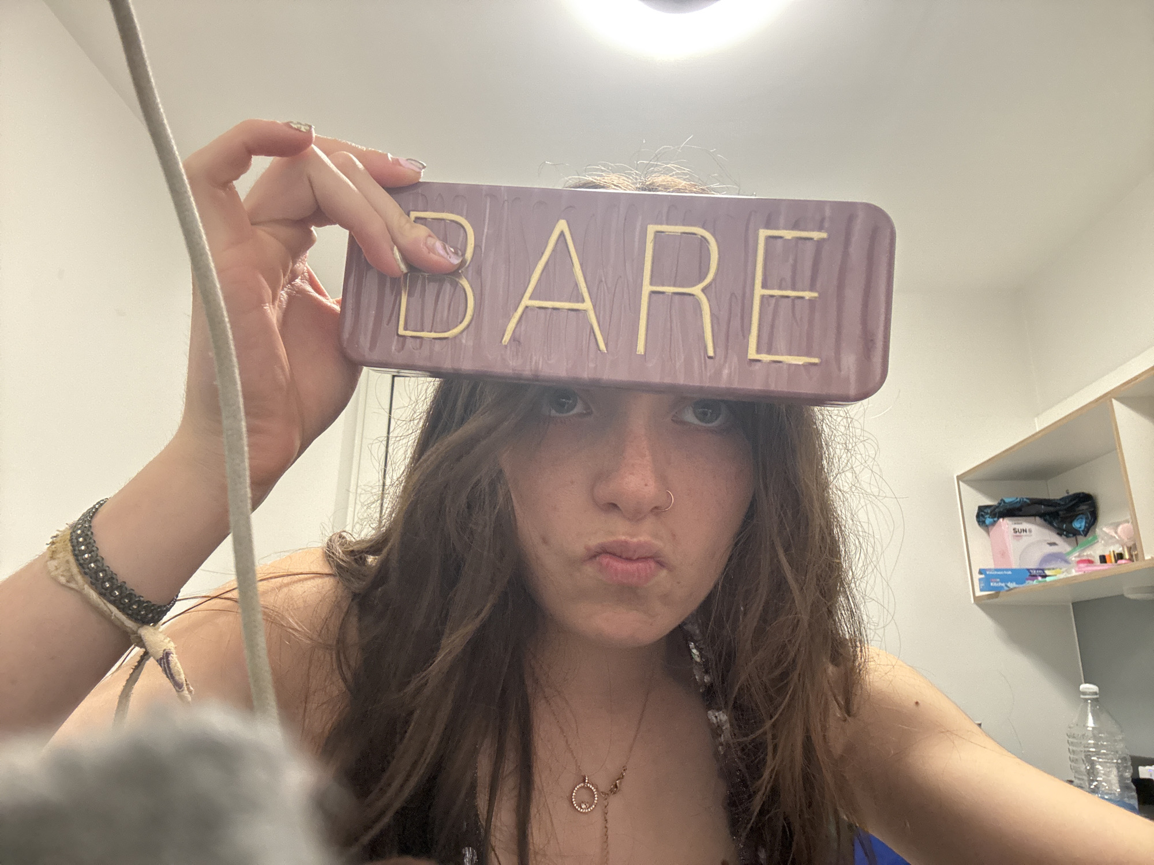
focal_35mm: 23
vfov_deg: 58.9
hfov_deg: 73.9
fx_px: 767
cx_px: 577
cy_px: 432
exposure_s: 1/25
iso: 320
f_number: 1.9
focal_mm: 2.69
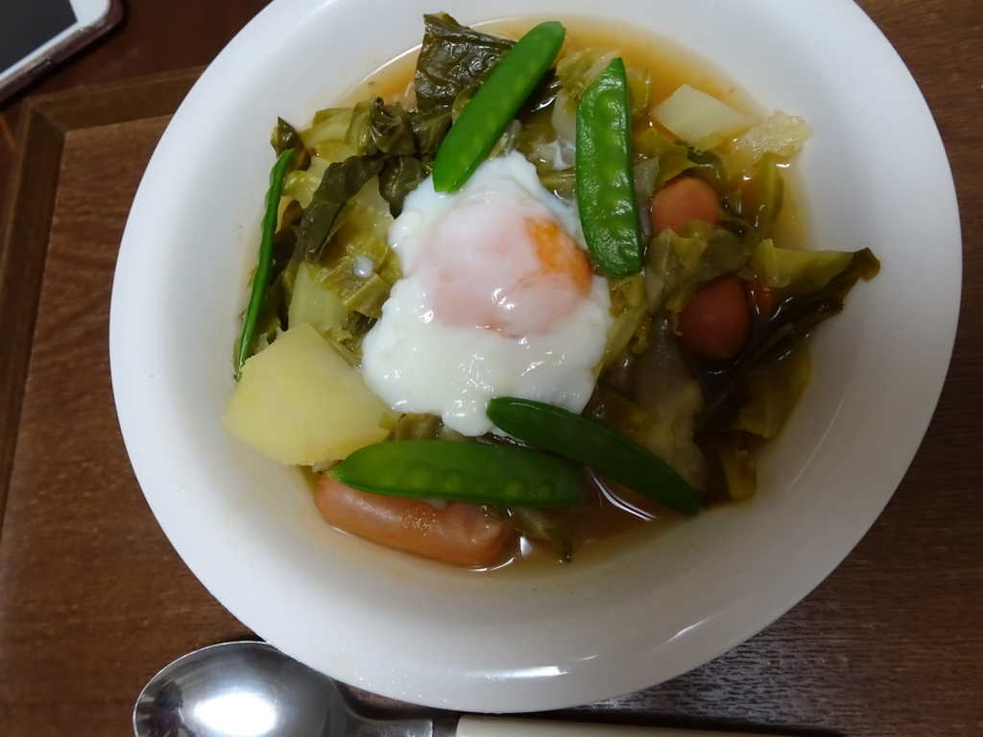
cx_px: 492
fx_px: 682
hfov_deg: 71.6
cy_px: 368
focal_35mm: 24
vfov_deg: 56.8
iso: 400
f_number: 3.5
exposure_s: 1/30
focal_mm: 4.1
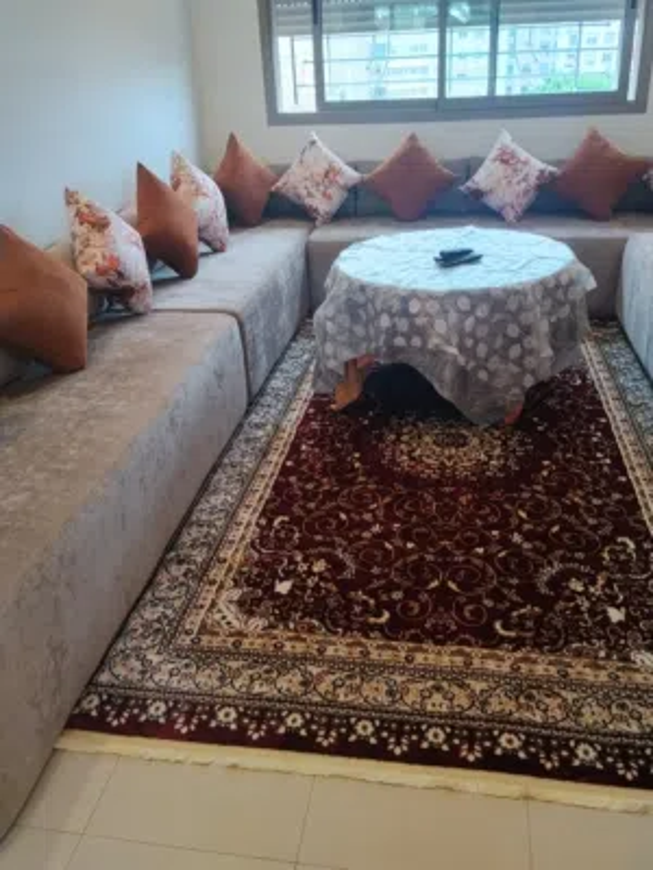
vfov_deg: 61.7
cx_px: 326
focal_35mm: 29
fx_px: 729
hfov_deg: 48.2
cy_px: 435
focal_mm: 4.22
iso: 160
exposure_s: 1/100
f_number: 1.8
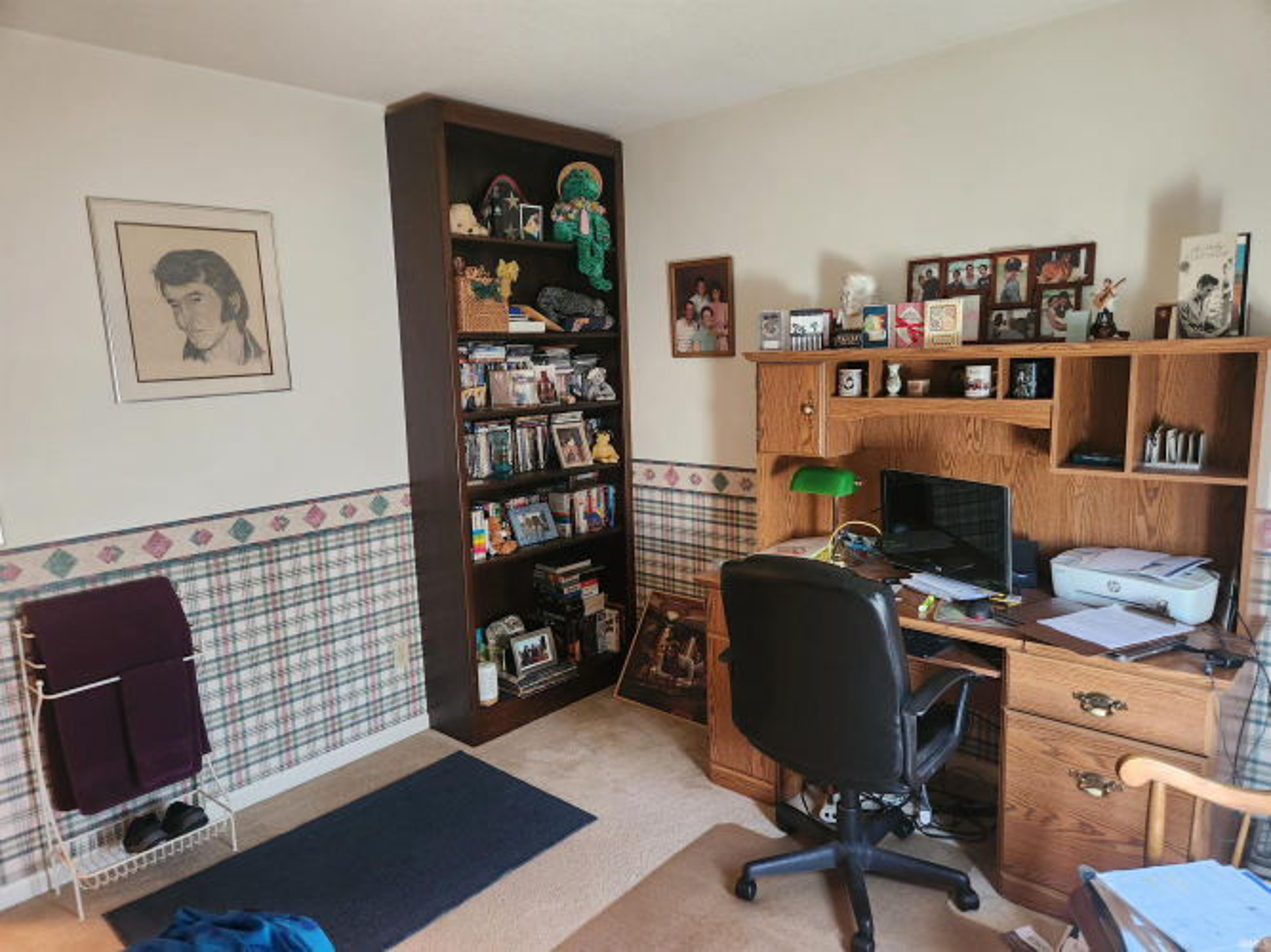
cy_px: 476
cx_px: 636
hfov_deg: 73.9
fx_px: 844
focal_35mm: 23
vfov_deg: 58.9
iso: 500
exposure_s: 1/30
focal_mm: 5.4
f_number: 1.8
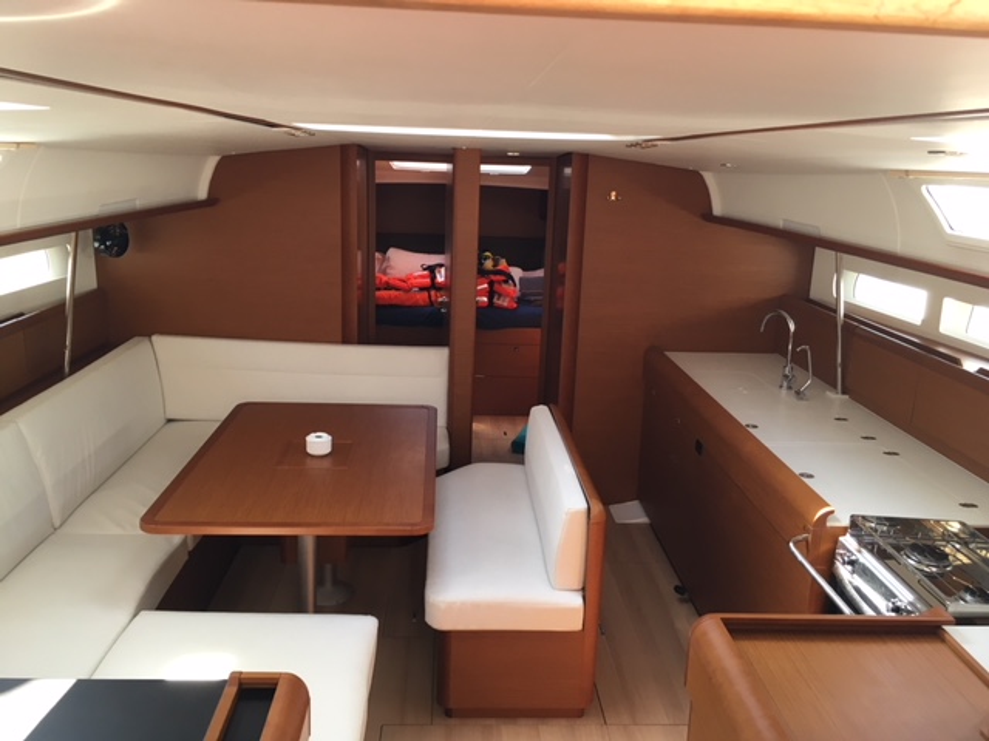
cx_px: 494
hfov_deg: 61.7
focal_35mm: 29
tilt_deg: -14.3
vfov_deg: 48.2
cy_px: 370
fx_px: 829
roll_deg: -1.8
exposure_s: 1/33
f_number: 2.2
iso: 32
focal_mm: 4.15
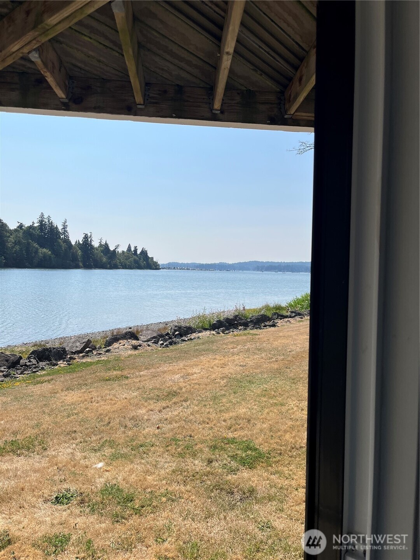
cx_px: 210
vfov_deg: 67.3
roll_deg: -0.1
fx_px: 421
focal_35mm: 26
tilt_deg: +0.1
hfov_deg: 53.1
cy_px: 280
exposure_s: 1/6173
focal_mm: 5.1
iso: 50
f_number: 1.6
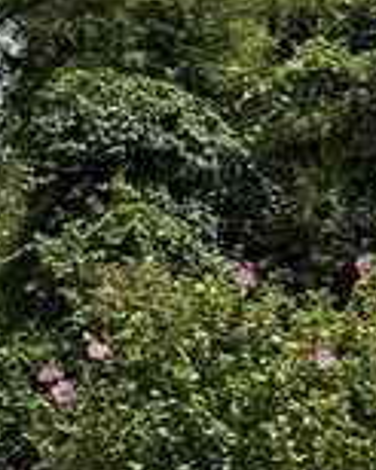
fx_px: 2172
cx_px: 810
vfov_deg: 12.2
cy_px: 507
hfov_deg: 9.2
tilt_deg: -6.1
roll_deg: +1.5
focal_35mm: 156
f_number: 1.78
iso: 80
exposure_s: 1/3584
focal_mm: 6.76
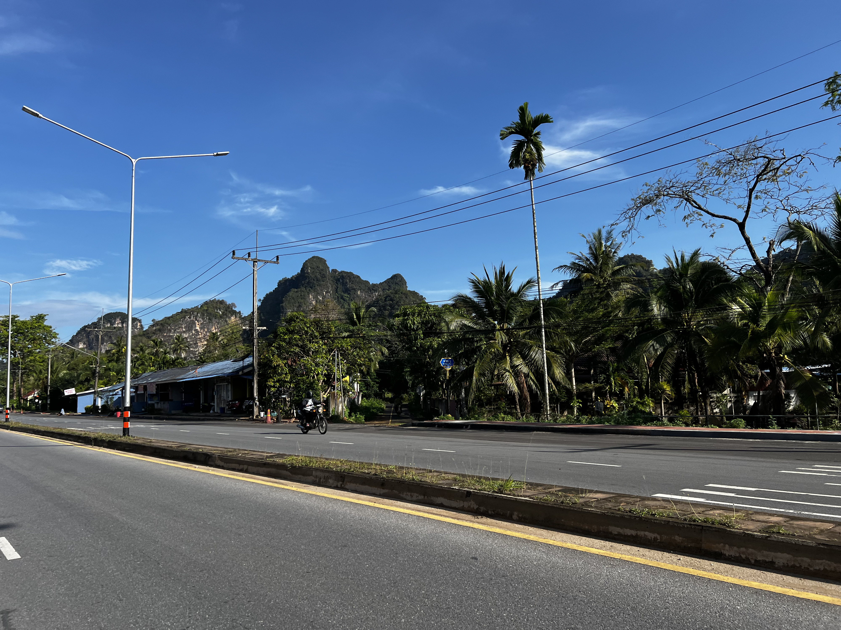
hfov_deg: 67.3
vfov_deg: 53.1
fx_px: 632
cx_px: 420
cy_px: 315
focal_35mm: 26
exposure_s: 1/3571
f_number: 1.5
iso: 50
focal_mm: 5.7
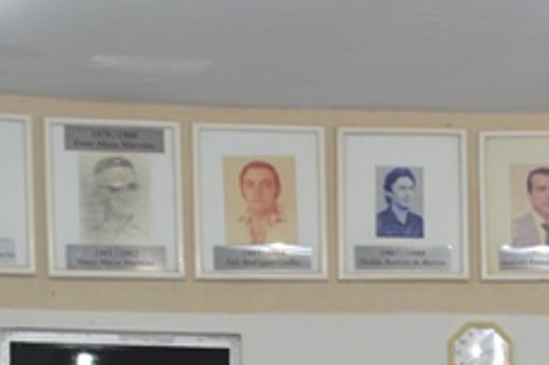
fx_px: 1829
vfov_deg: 10.5
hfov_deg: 16.6
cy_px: 726
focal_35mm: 120
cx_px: 592
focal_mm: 18
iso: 400
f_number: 4
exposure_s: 1/60
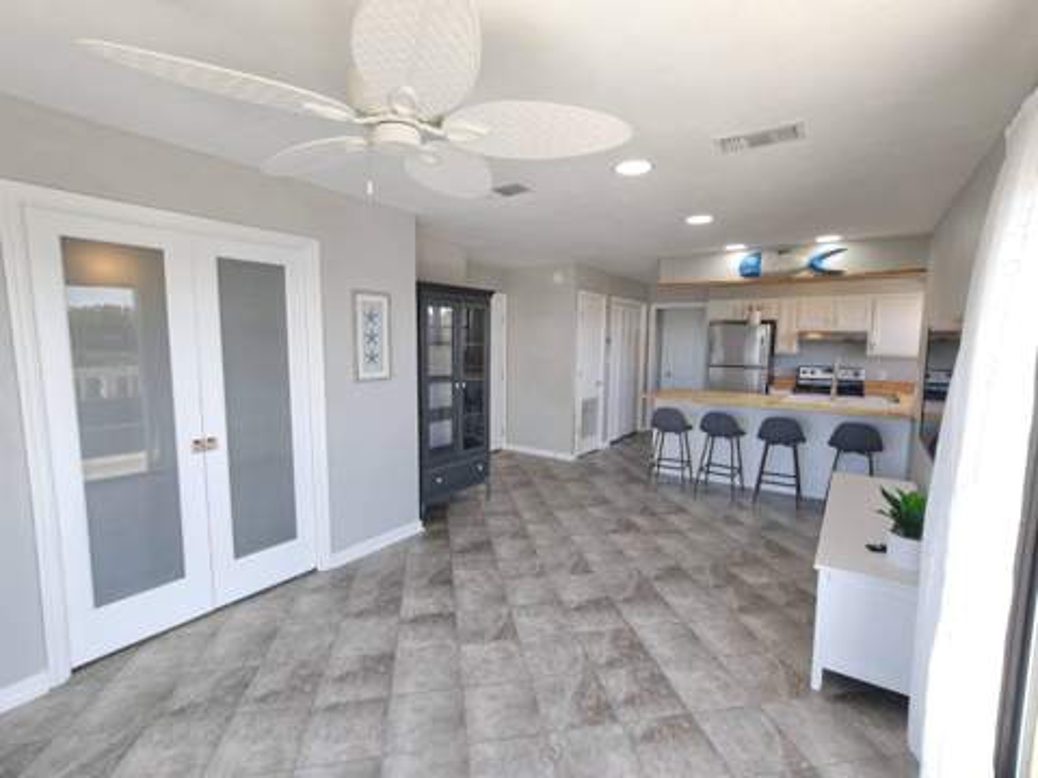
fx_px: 480
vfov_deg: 78.1
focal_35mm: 16
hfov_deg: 94.5
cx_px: 519
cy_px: 389
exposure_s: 1/100
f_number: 2
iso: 80
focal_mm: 2.31
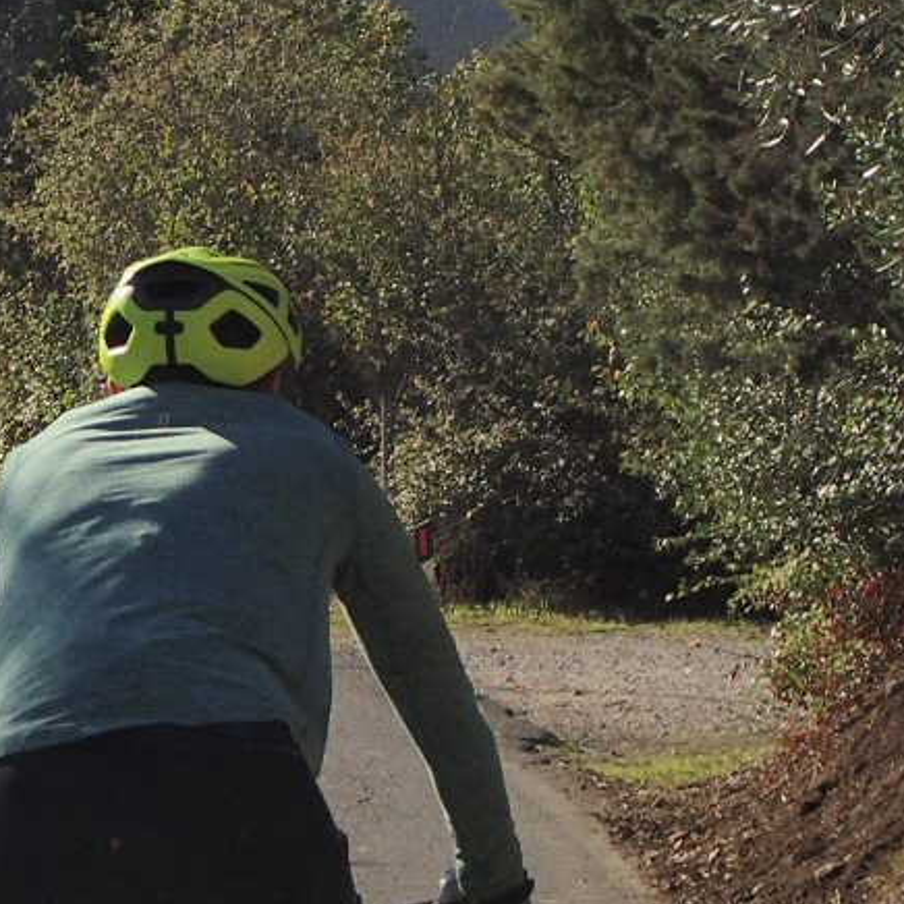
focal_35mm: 270
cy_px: -17
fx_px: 7977
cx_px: -119
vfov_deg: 6.5
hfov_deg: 6.5
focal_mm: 18
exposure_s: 1/400
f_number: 6.3
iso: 100
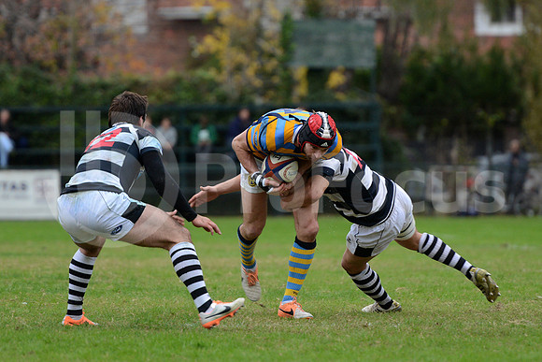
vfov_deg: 5.1
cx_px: 271
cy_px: 181
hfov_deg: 7.6
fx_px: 4066
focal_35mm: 270
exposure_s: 1/500
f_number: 4
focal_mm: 270
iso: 1600
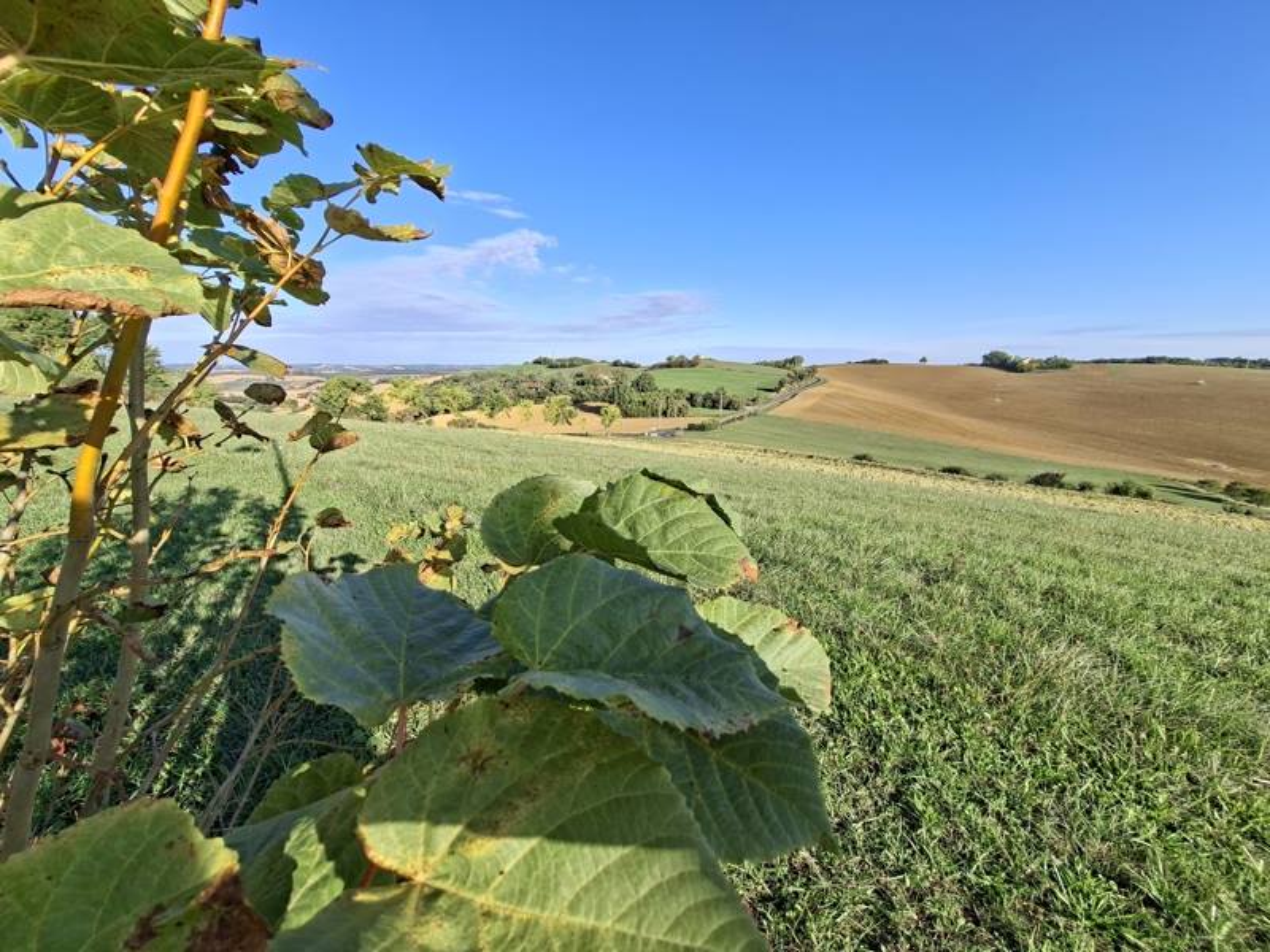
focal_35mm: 13
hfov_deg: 106.2
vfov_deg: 89.9
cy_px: 476
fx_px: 477
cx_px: 635
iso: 40
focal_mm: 1.74
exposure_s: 1/648
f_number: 2.2
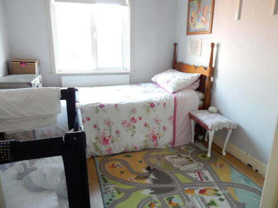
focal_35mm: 25
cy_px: 104
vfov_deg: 54.9
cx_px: 139
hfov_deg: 69.4
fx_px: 201
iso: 400
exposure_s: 1/20
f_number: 3.7
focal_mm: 4.5
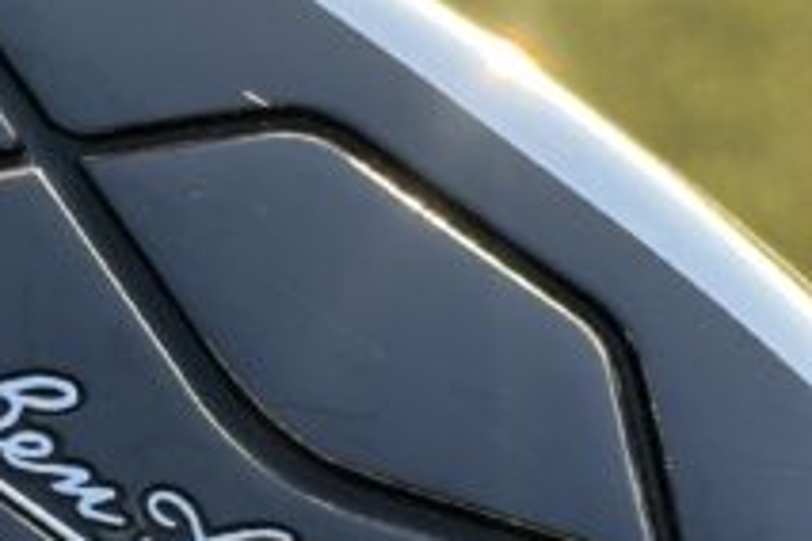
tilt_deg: -58.5
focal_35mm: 180
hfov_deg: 11.4
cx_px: 267
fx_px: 4060
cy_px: 571
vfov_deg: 7.6
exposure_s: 1/191
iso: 64
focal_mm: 6.86
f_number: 1.78
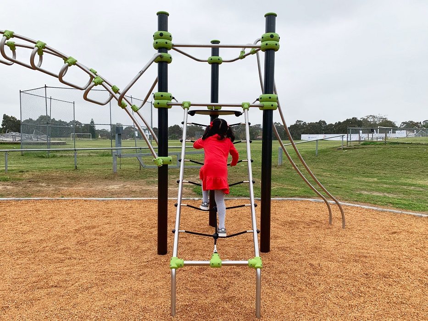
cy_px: 160
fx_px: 322
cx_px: 214
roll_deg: -0.6
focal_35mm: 26
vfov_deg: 53.1
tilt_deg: -3.7
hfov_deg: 67.3
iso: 25
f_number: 1.8
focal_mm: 4.25
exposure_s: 1/796
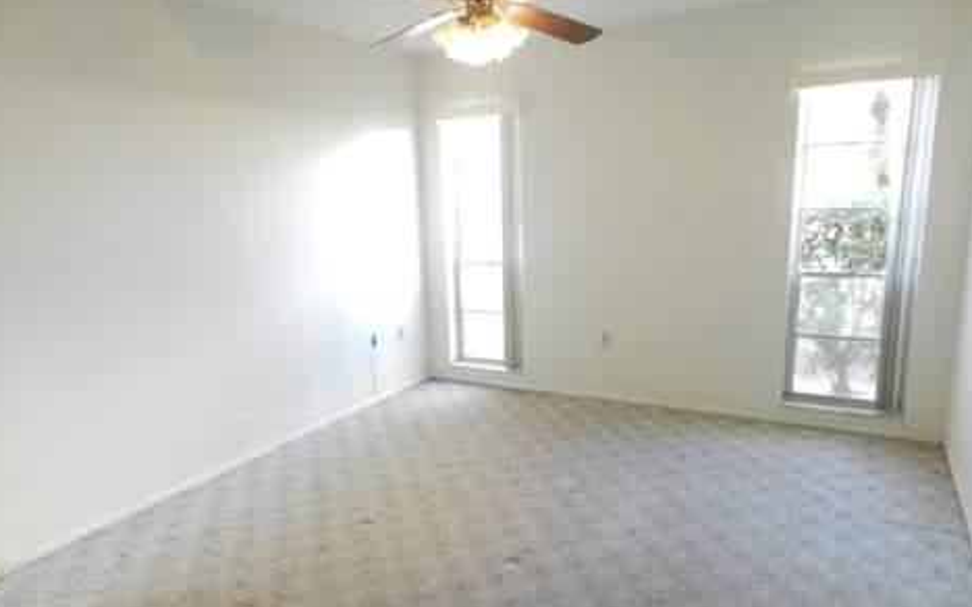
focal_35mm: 25
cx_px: 486
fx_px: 662
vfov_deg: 49.2
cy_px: 332
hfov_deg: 72.6
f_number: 3.4
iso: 400
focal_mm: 4
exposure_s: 1/20
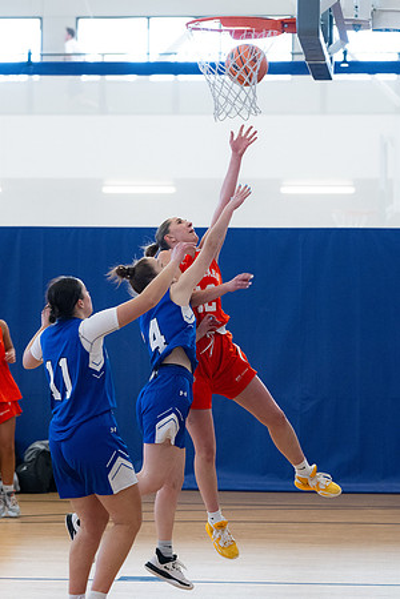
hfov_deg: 10.2
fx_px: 2241
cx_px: 165
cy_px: 301
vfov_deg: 15.2
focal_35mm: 134
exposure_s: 1/500
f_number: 3.5
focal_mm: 89
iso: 3200
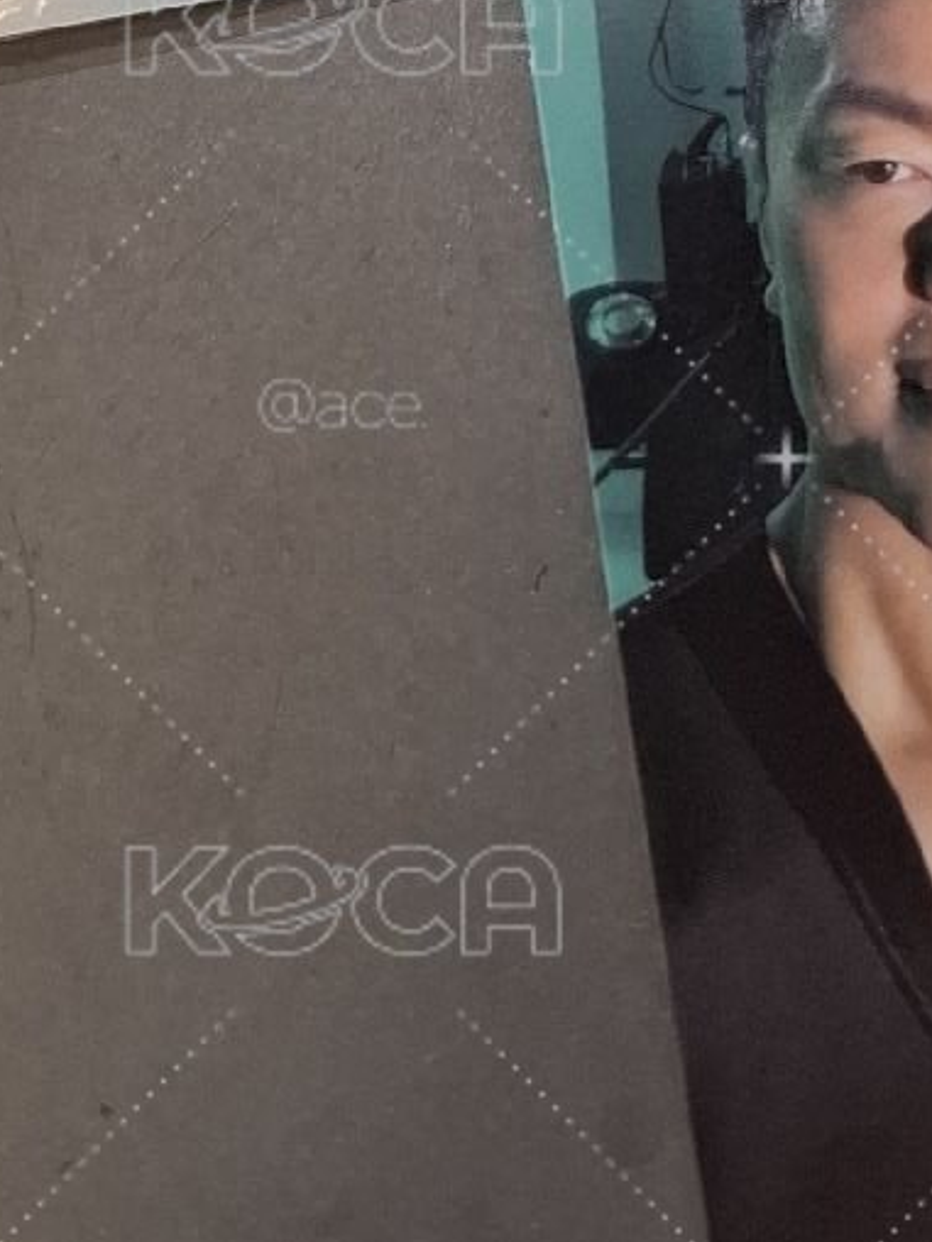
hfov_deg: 16.8
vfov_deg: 19.2
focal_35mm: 87
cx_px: 785
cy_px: -716
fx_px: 3123
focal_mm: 5.54
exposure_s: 1/40
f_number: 1.8
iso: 250
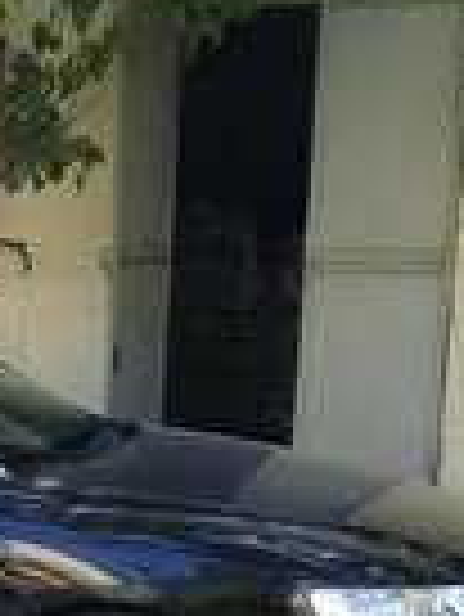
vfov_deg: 16.9
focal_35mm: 112
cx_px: -275
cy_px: 701
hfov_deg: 12.5
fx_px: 1999
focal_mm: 3.3
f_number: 2.2
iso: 50
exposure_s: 1/189
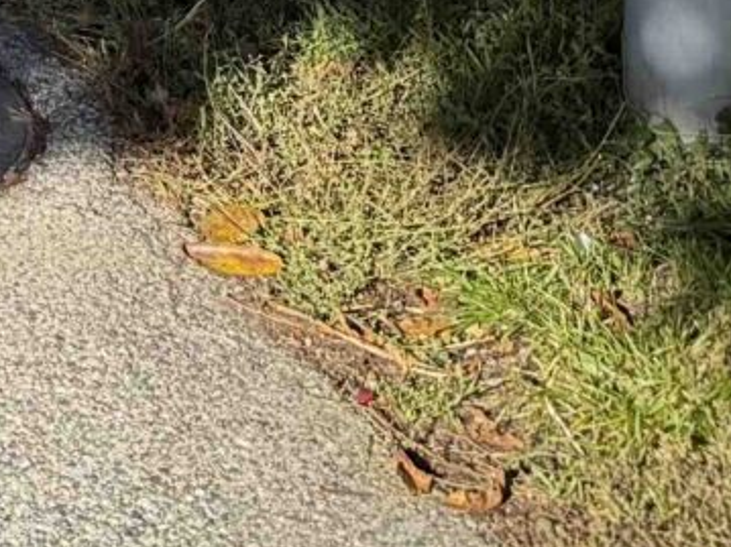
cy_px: -1118
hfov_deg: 10.2
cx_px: -963
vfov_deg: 7.6
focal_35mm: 171
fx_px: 3610
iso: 100
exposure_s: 1/2169
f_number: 1.78
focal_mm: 6.76
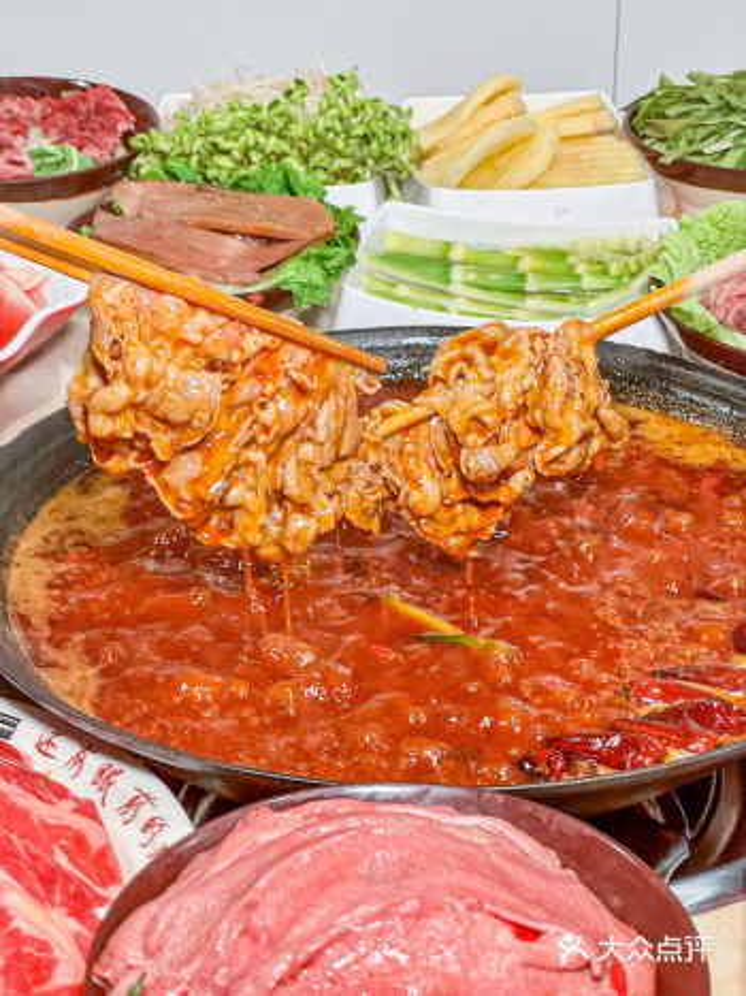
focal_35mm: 77
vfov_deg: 25.3
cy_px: 498
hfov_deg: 19.1
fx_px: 2214
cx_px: 373
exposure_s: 1/50
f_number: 2.8
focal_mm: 9
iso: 250
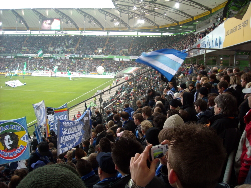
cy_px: 94
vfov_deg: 40.7
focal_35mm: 35
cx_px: 126
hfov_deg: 52.6
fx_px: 254
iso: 147
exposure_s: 1/60
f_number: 2.8
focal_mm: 5.7
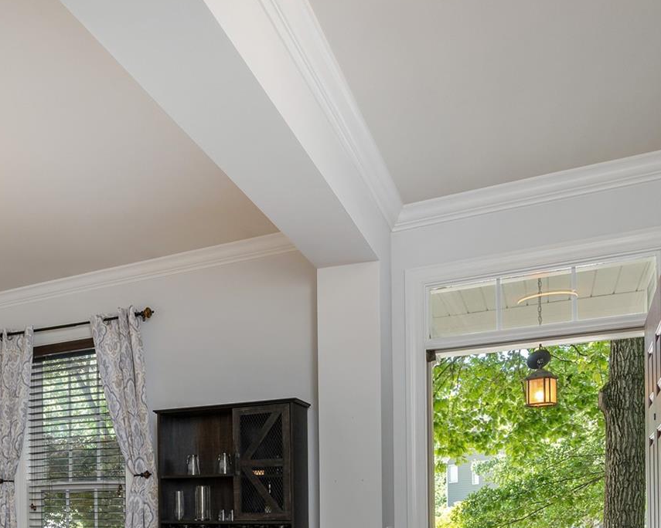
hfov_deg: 46.0
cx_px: 79
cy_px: 519
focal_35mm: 36
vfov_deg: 37.2
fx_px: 704
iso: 320
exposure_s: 1/40
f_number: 7.1
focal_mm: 16
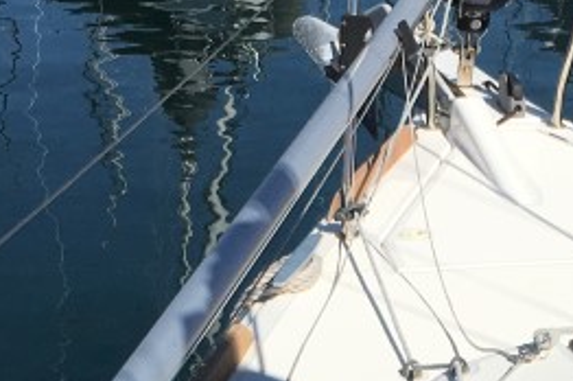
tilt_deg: -29.8
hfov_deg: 17.3
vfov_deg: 11.0
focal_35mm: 118
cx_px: 413
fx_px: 1876
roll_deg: -2.8
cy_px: 609
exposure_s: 1/3846
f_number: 2.2
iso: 25
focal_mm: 4.15
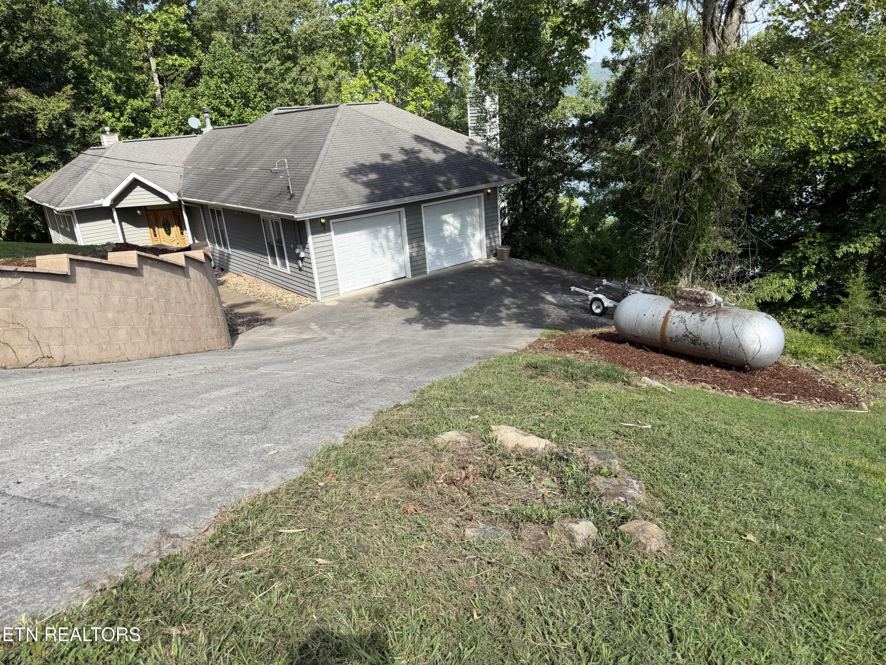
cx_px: 443
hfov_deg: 71.6
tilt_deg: -19.7
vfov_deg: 56.8
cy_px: 332
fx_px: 614
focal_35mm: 24
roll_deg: +4.1
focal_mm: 6.76
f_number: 1.78
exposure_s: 1/2169
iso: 100
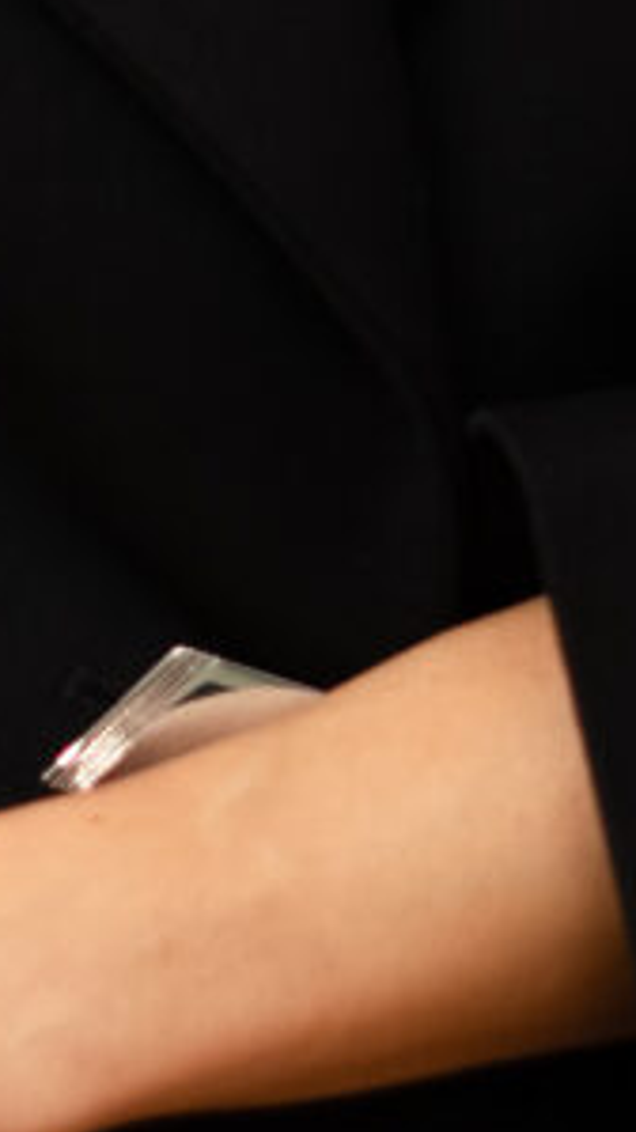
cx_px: 72
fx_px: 10112
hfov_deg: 3.6
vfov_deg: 6.3
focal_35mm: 337
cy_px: -636
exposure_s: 1/500
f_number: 2.2
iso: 200
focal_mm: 50
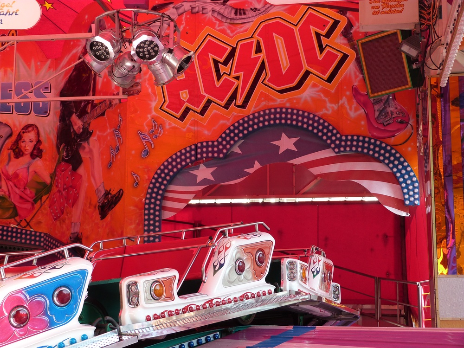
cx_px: 232
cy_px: 174
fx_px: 831
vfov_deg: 23.7
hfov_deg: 31.2
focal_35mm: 62
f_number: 3.3
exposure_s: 1/60
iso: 125
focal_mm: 11
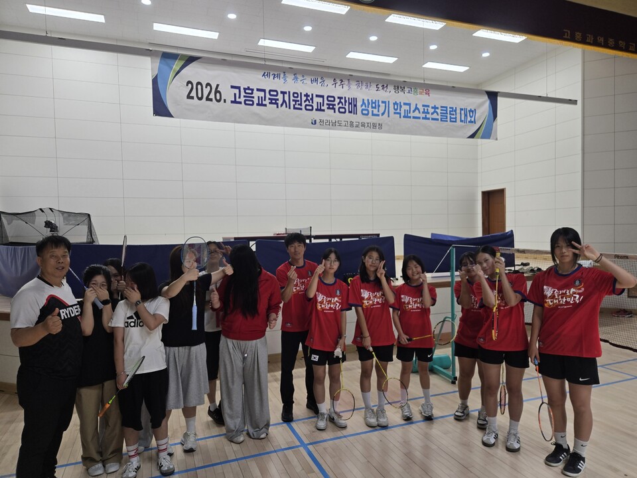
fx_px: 423
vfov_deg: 58.9
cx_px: 318
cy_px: 239
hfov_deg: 73.9
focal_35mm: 23
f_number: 1.8
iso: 80
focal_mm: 5.4
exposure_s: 1/120
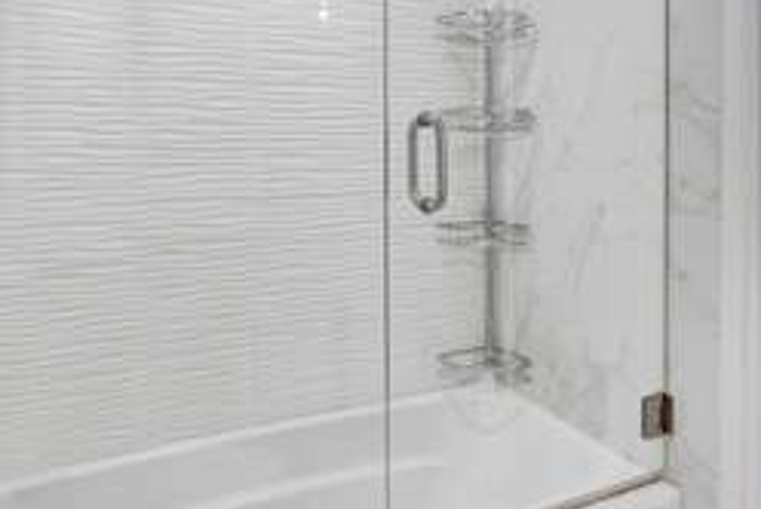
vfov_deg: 46.1
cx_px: 442
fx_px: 571
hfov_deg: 66.9
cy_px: 120
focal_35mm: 27
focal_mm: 14
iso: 1250
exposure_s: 1/320
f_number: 3.2
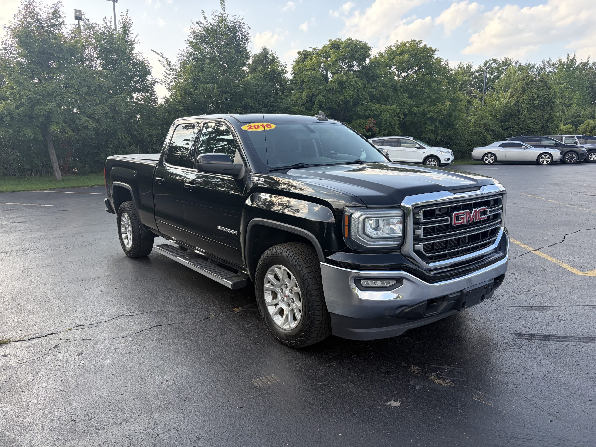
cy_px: 224
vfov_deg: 53.1
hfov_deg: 67.3
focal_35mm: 26
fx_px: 448
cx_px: 298
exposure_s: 1/673
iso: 64
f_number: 1.6
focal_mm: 5.96
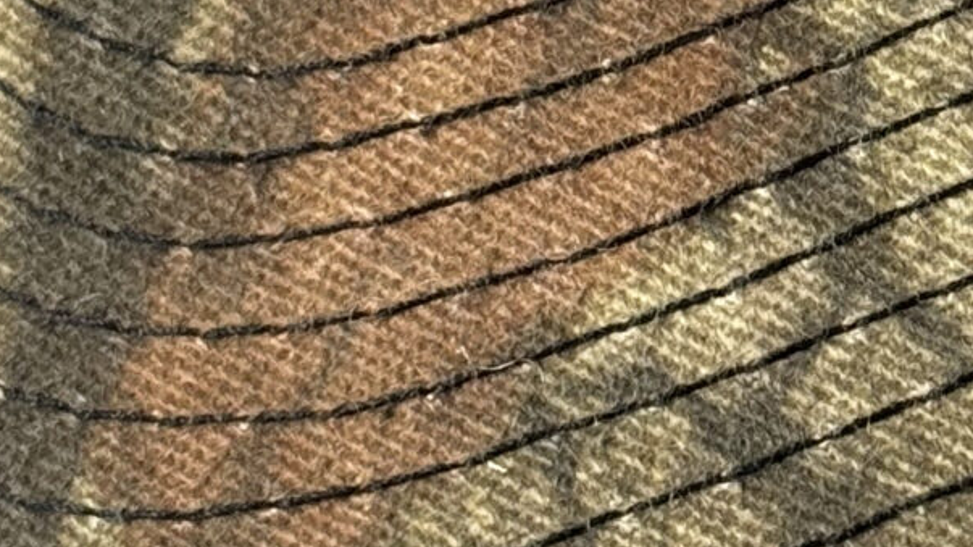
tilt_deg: -41.4
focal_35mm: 222
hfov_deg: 9.7
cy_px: 90
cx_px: 934
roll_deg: -4.0
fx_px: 5727
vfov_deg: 5.5
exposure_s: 1/60
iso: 200
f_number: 1.78
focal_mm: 6.76
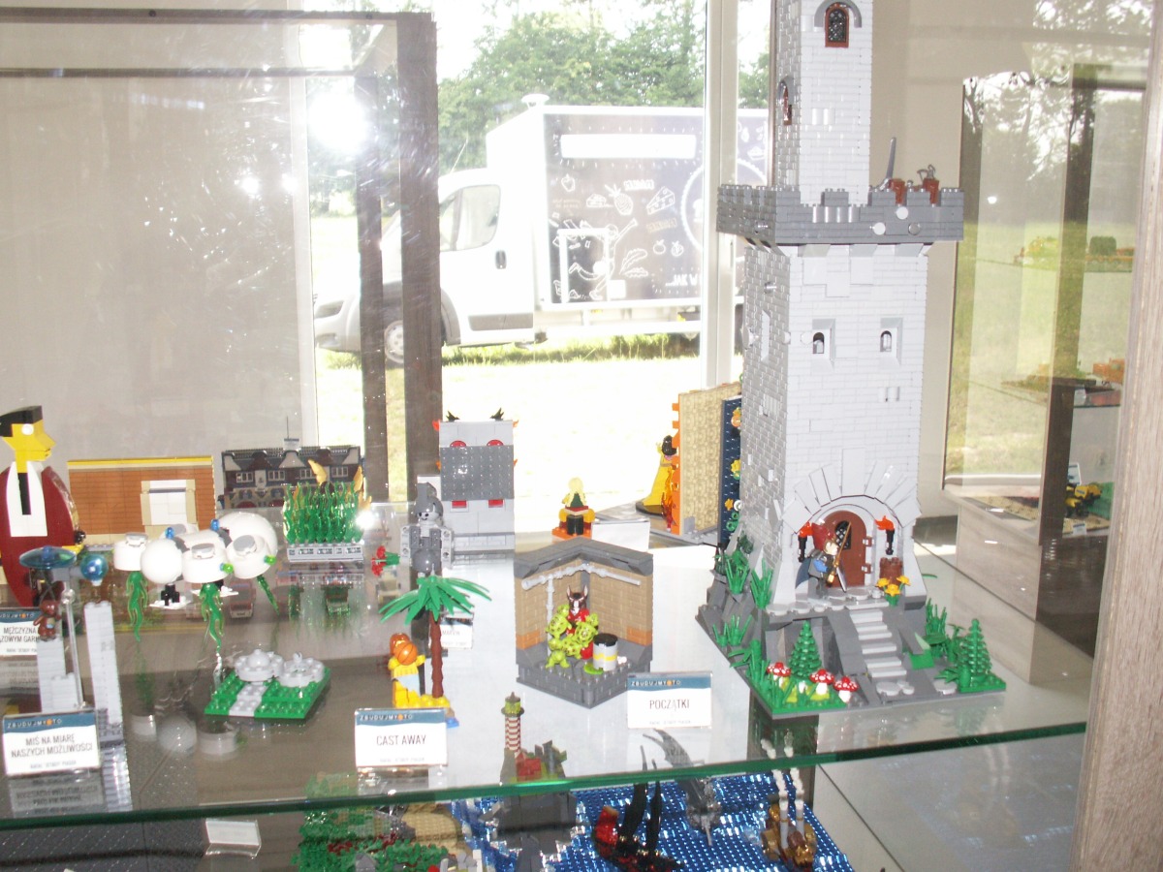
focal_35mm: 35
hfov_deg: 52.6
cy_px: 436
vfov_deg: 40.7
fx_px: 1176
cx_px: 582
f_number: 2.8
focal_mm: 5.86
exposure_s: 1/125
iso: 100
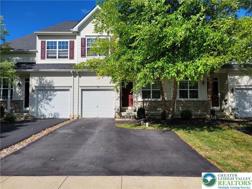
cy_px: 94
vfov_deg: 53.1
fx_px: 189
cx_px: 126
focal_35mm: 26
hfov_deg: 67.3
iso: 40
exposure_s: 1/2812
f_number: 1.8
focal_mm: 5.4
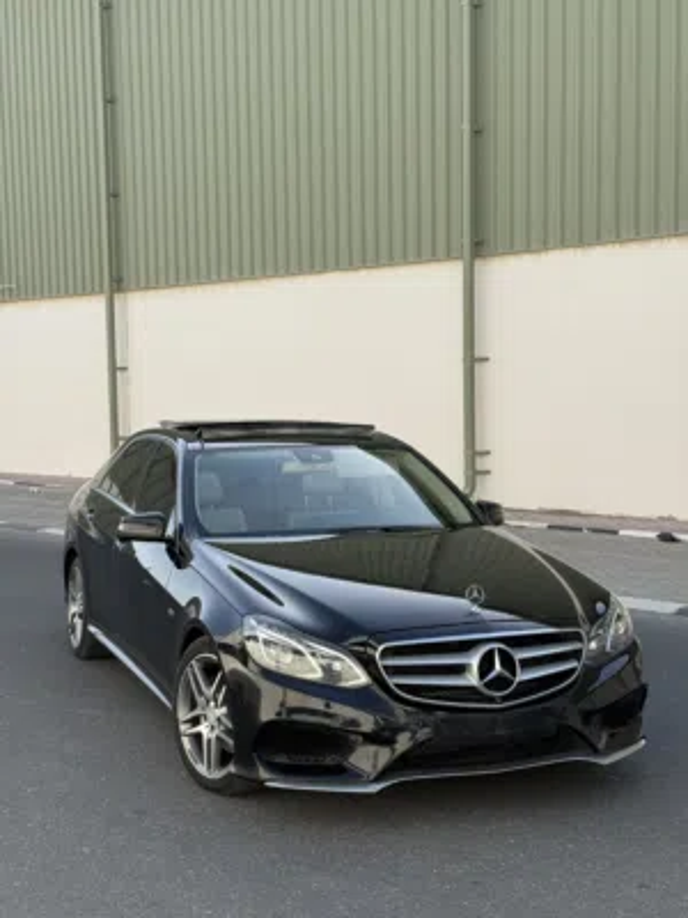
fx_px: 1272
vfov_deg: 39.7
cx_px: 344
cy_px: 459
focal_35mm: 48
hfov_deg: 30.3
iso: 64
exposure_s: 1/1883
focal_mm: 6.76
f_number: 1.78
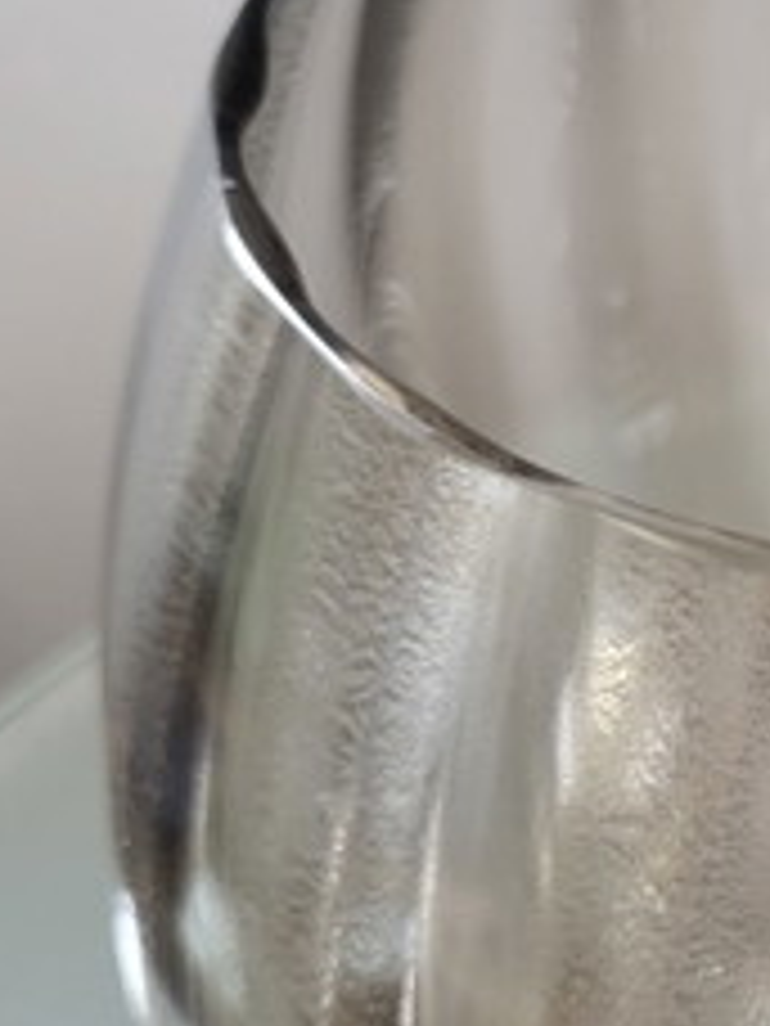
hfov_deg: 17.3
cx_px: 1103
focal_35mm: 78
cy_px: 691
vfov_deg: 24.9
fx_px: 2313
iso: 250
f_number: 1.8
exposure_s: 1/100
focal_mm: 5.4
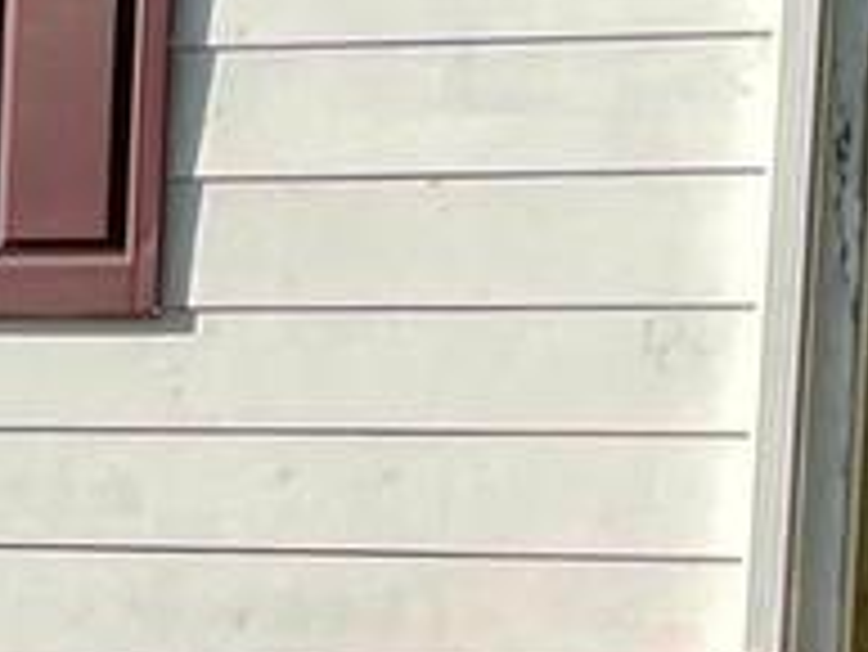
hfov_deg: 8.9
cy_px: -61
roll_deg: -2.0
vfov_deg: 7.6
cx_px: -1453
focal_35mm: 194
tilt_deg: +4.0
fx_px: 4868
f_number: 1.6
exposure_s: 1/3401
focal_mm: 4.2
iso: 32
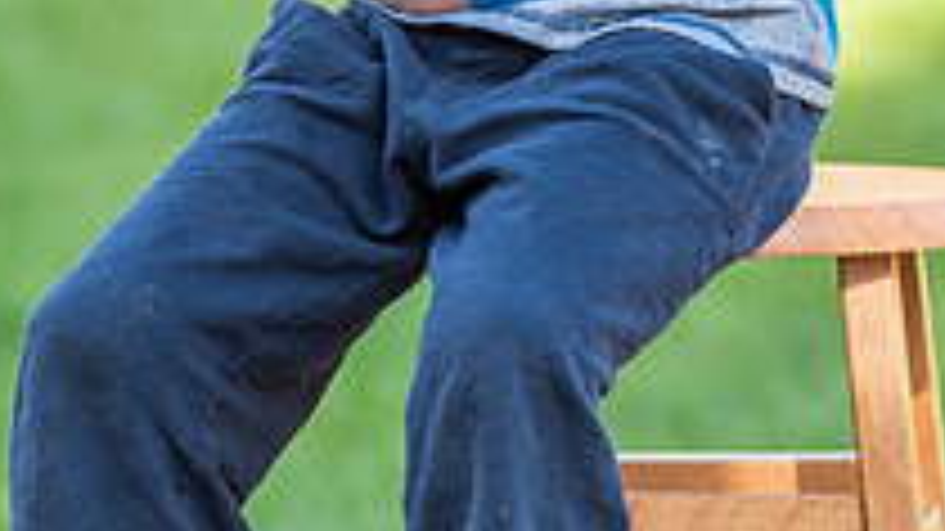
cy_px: -360
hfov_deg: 4.8
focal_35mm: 449
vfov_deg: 2.7
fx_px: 11248
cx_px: 610
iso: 100
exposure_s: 1/200
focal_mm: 200
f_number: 4.5
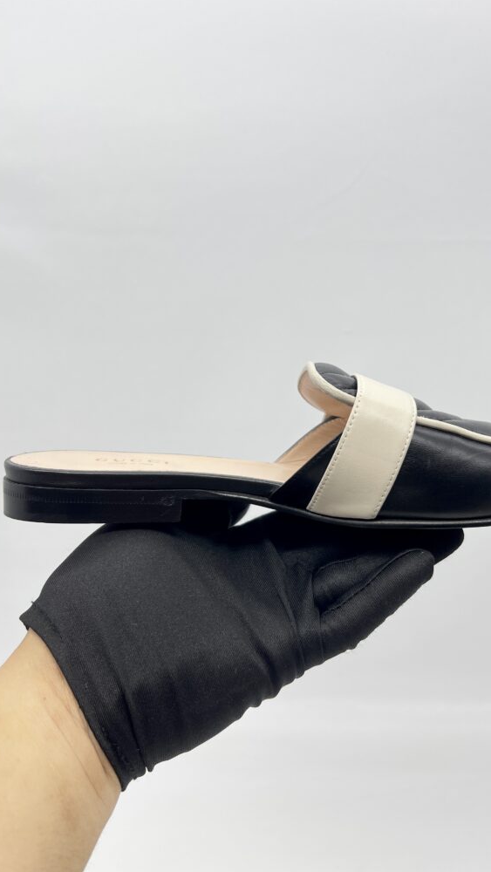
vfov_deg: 66.0
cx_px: 297
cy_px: 426
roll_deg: -0.3
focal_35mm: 29
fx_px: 671
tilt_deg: -11.3
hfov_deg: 40.0
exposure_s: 1/136
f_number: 1.5
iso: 32
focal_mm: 5.7
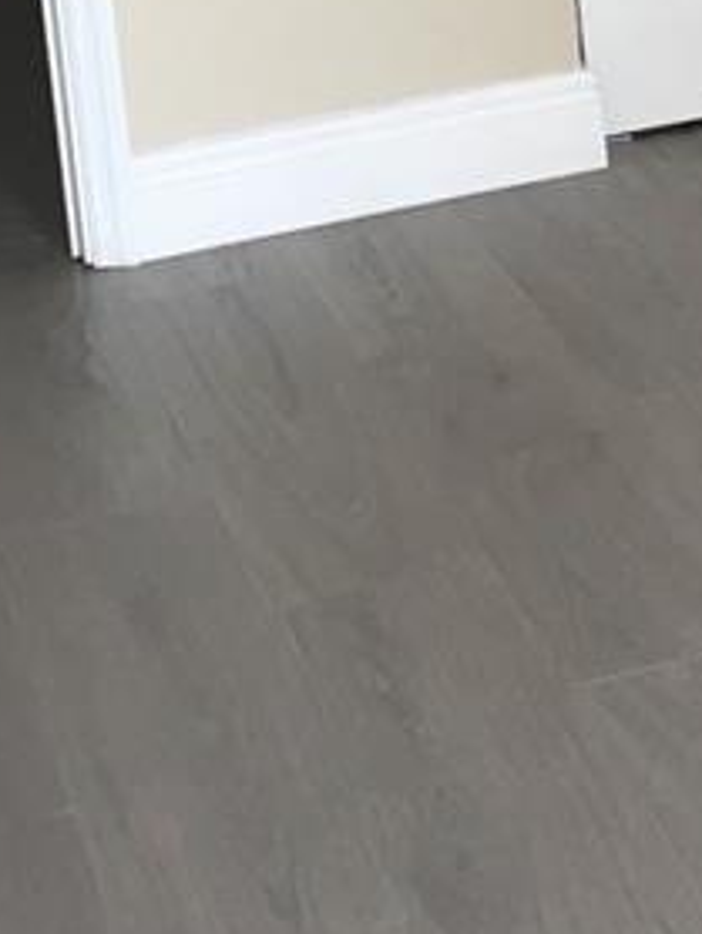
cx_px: 813
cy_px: -450
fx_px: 3375
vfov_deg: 14.7
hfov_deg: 11.7
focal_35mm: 125
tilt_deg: -9.2
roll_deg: +4.7
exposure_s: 1/30
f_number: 2.2
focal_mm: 4.15
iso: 32
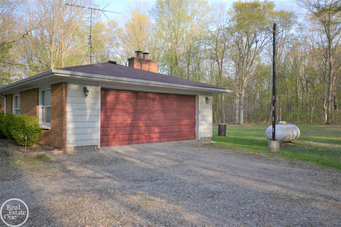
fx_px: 284
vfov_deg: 43.6
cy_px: 114
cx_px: 170
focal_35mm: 30
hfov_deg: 61.9
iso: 1600
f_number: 4
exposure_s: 1/4000
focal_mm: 20
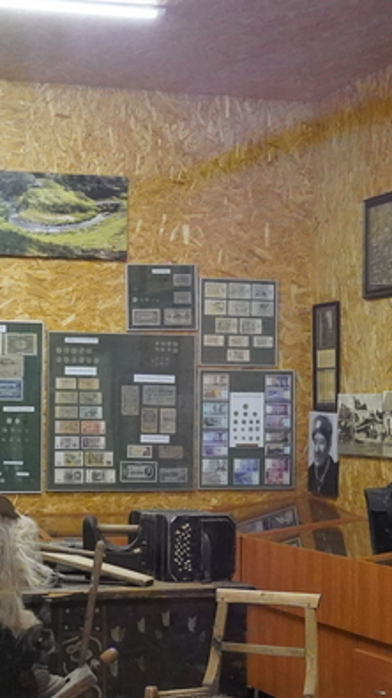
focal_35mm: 81
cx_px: 100
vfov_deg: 26.1
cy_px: 436
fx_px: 1498
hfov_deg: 14.9
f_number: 4
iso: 12800
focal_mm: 25
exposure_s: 1/500
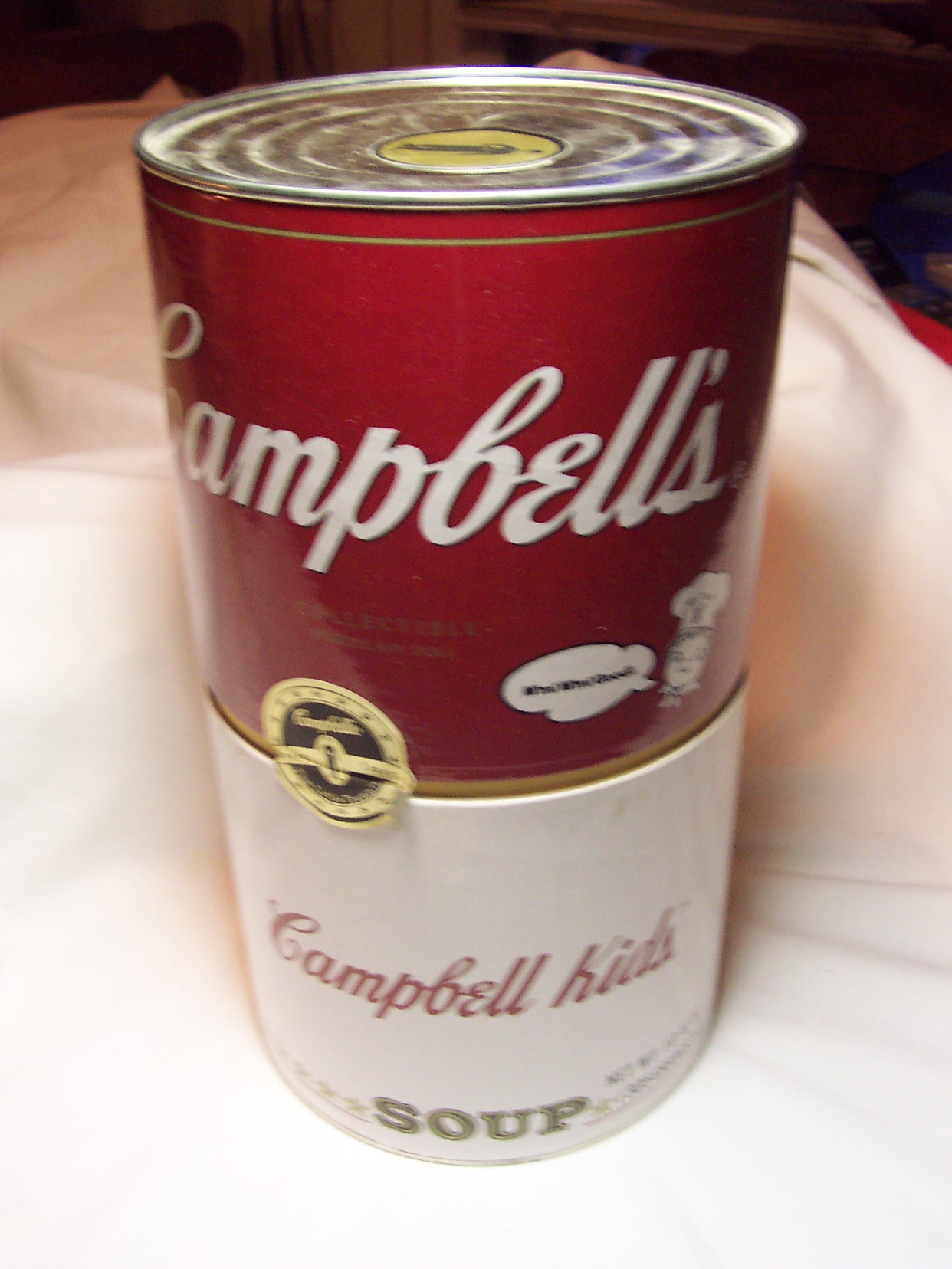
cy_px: 634
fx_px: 1357
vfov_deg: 50.1
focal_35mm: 37
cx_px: 476
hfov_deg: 38.7
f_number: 2.8
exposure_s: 1/20
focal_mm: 5.6
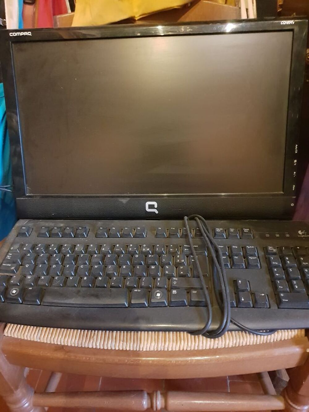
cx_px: 154
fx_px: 309
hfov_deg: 53.1
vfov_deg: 67.3
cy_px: 206
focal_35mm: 26
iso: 1000
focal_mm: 4.3
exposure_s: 1/10
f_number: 1.5
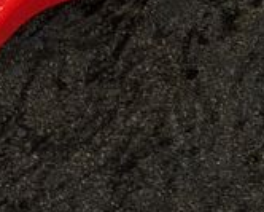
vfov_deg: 3.9
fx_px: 3065
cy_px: -308
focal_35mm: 392
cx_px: 223
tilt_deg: -59.2
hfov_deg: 4.9
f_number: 1.6
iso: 125
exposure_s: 1/60
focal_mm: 5.96
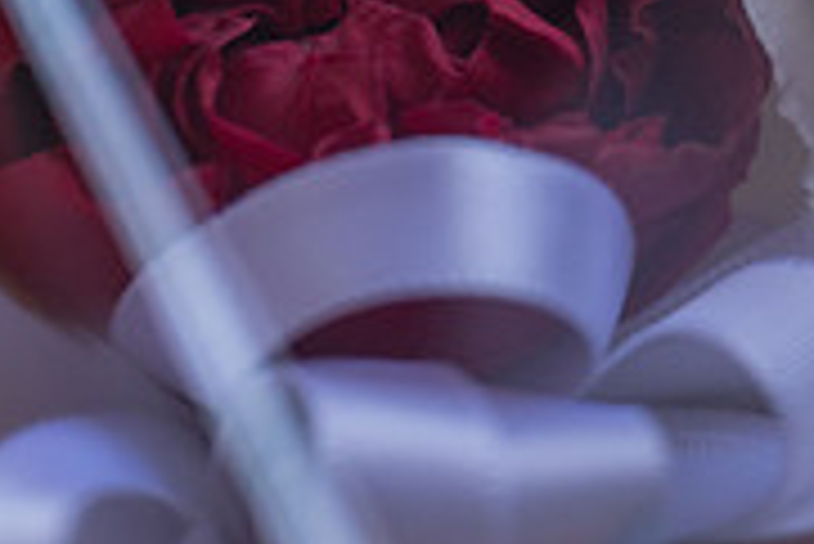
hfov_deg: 9.2
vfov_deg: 6.1
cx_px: 256
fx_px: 5069
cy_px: -272
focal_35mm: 224
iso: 640
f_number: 2.8
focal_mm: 70
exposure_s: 1/250
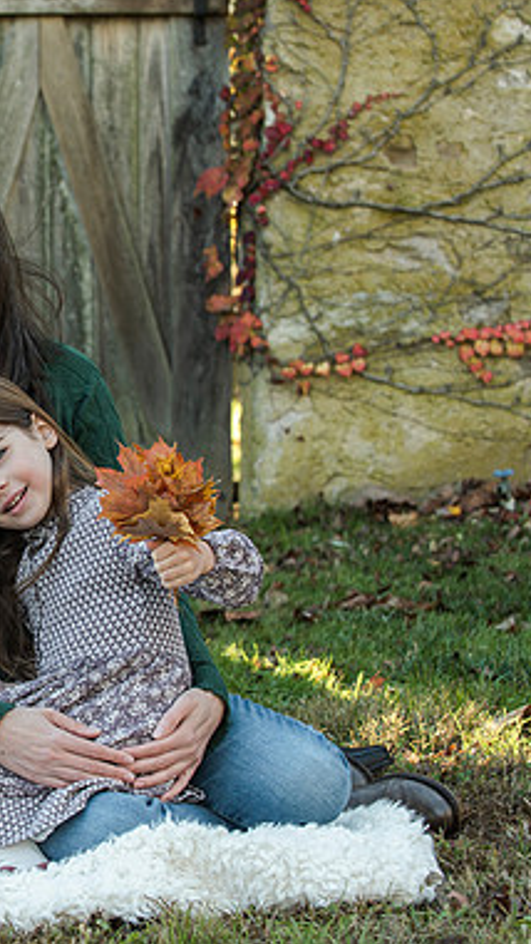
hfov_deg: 10.0
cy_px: 466
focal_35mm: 120
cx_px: -67
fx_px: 3001
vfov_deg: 17.9
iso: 500
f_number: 5.6
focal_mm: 70
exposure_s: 1/250
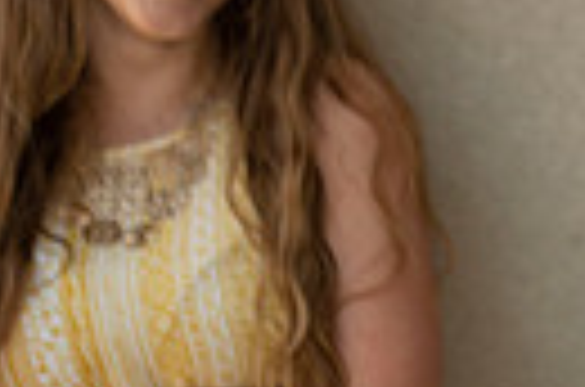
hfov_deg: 4.8
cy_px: -9
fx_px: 6889
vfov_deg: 3.2
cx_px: 891
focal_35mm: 425
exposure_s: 1/250
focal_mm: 95
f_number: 6.3
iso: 250
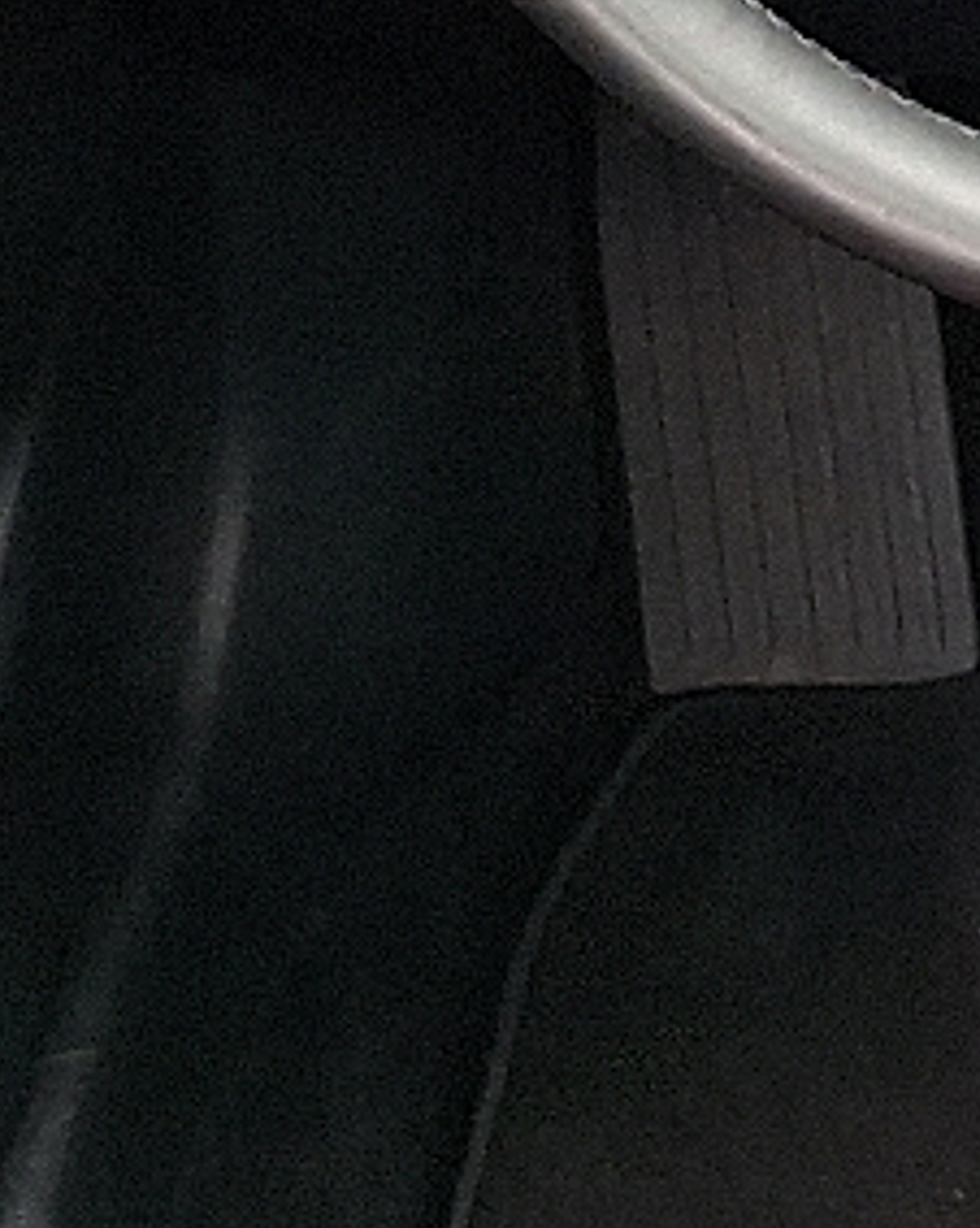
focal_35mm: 138
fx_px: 5009
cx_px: 1700
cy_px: 269
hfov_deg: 10.6
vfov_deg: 13.9
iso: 144
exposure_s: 1/50
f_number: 1.8
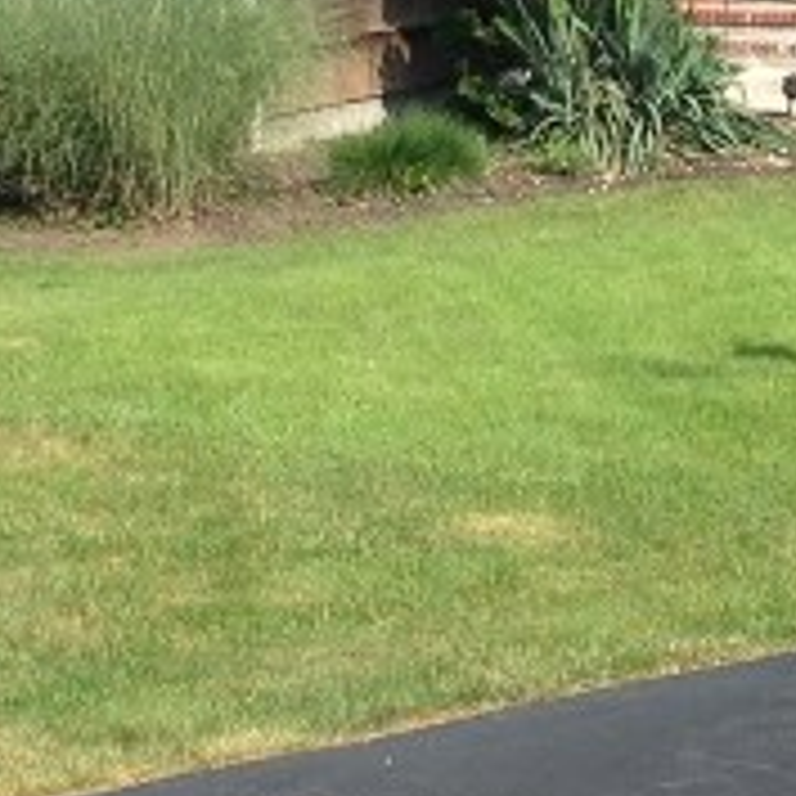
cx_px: 553
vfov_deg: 12.8
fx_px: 3434
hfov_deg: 13.2
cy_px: -202
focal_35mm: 132
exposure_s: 1/919
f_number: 2.4
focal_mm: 4.12
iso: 50
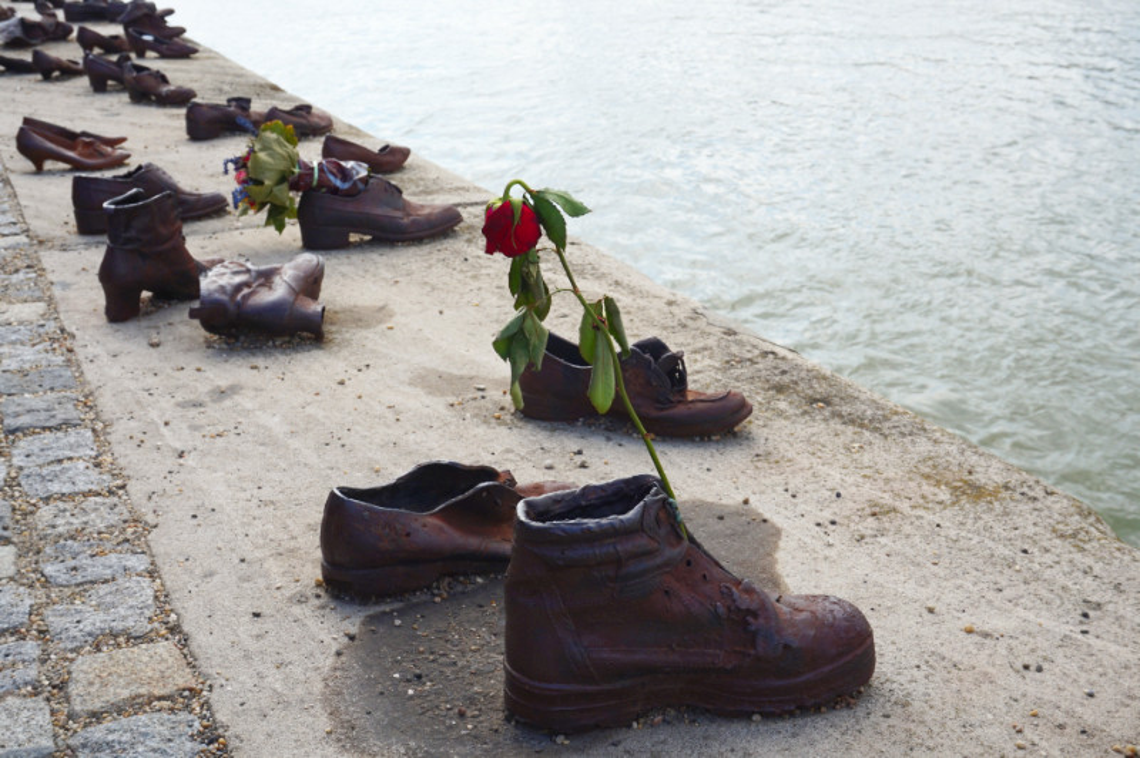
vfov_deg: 31.8
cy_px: 379
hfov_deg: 46.4
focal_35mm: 42
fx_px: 1329
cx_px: 570
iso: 100
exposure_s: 1/80
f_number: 11
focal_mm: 28
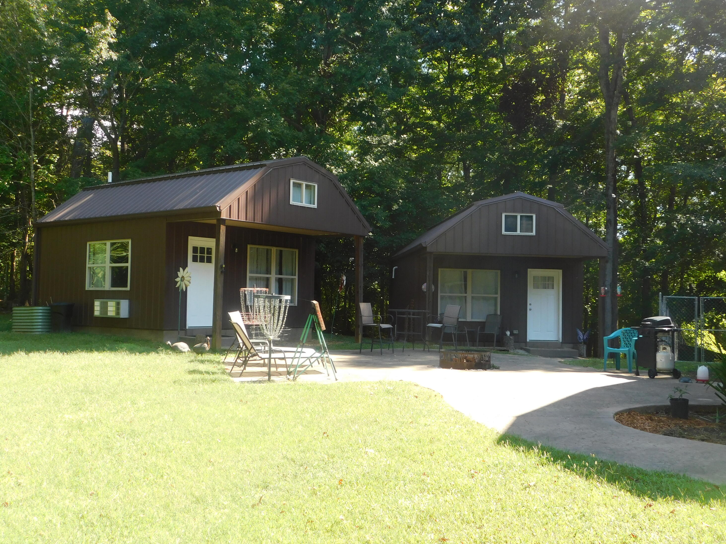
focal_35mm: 37
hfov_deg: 50.1
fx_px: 776
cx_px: 361
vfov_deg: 38.7
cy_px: 265
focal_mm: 6.3
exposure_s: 1/200
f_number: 3.5
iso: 125
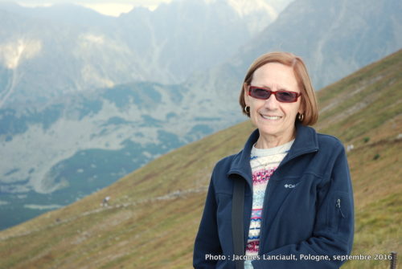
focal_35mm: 72
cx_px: 201
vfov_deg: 19.0
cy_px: 134
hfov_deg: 28.0
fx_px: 805
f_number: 5
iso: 100
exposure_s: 1/100
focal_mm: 48
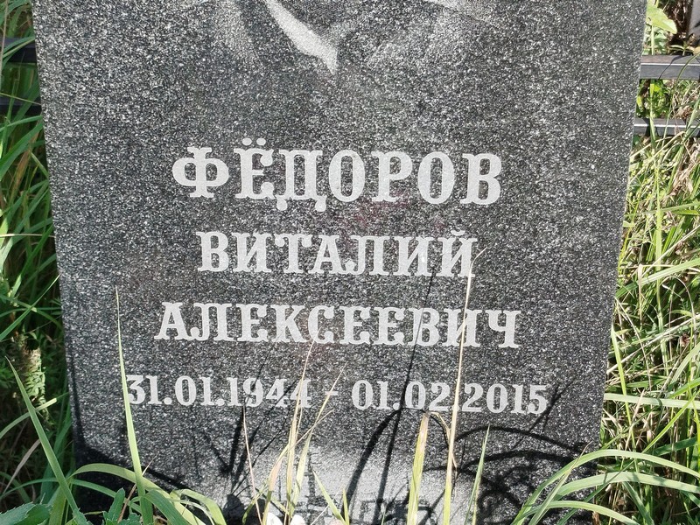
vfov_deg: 48.2
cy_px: 262
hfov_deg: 61.7
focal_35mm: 29
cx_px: 350
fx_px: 586
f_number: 1.7
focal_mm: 5.31
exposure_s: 1/304
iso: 50
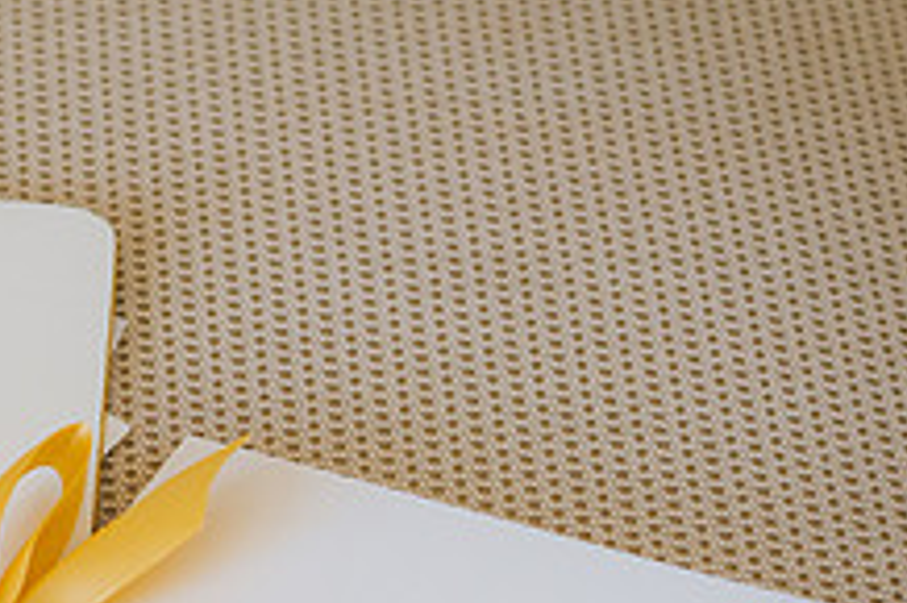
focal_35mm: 150
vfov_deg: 9.1
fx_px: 3776
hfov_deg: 13.2
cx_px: -256
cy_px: 532
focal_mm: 50
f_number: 3.5
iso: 320
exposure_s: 1/320
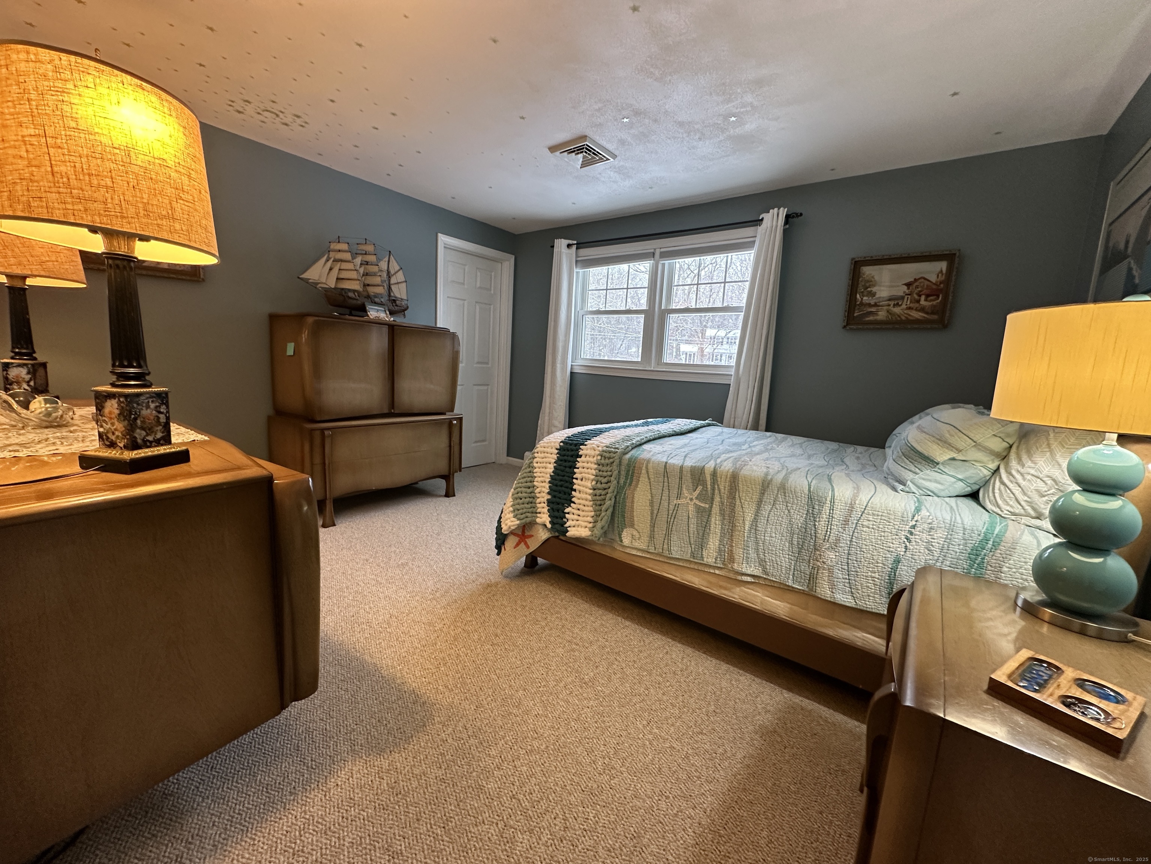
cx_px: 576
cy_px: 432
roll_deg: -3.7
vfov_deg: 85.7
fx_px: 466
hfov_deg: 102.1
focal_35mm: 14
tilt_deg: -8.3
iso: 250
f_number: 2.2
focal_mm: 2.22
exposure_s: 1/60
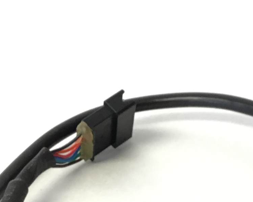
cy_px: 232
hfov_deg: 23.2
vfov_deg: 18.1
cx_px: 201
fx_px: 606
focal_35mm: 81
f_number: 2.4
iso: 40
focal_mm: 3.3
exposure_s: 1/30
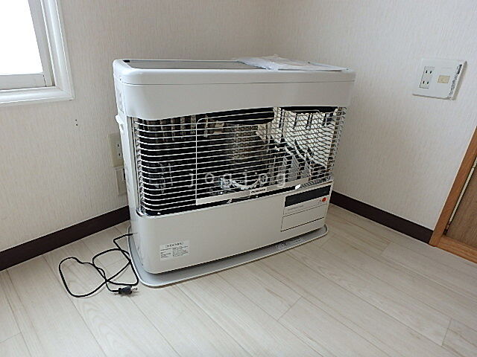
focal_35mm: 21
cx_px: 238
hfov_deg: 79.0
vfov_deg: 63.4
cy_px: 178
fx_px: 289
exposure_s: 1/60
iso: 200
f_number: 3.5
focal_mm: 3.7
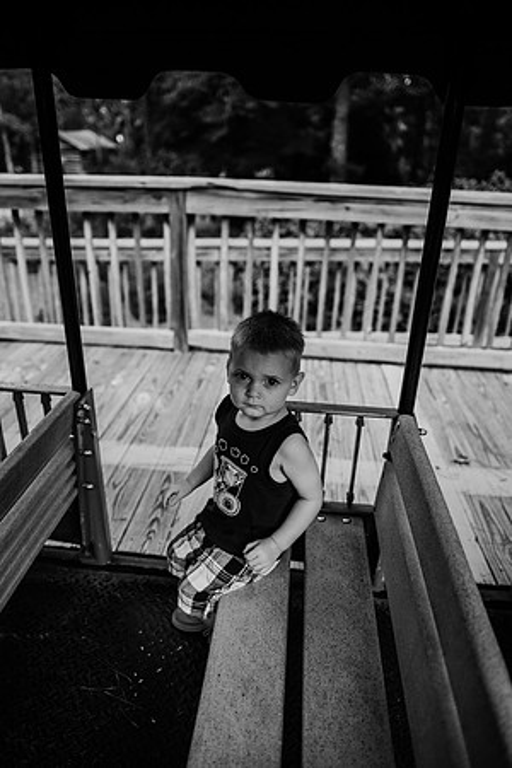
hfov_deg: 53.1
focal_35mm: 24
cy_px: 384
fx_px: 512
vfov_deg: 73.7
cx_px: 256
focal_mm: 24
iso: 200
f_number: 2.2
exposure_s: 1/1250
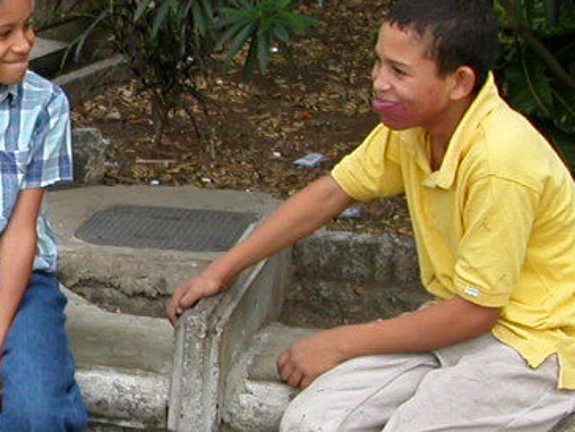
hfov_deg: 17.9
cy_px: 294
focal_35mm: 104
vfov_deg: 14.2
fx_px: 1728
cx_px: -134
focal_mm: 5.6
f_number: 2.7
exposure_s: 1/298
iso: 100
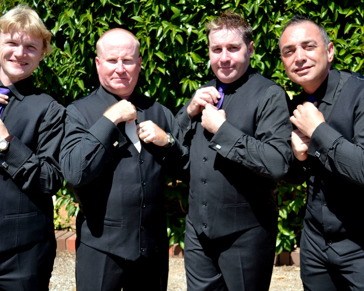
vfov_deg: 32.1
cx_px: 190
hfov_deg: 39.5
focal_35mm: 47
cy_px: 144
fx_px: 506
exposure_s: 1/400
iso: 100
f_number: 4.2
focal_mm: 26
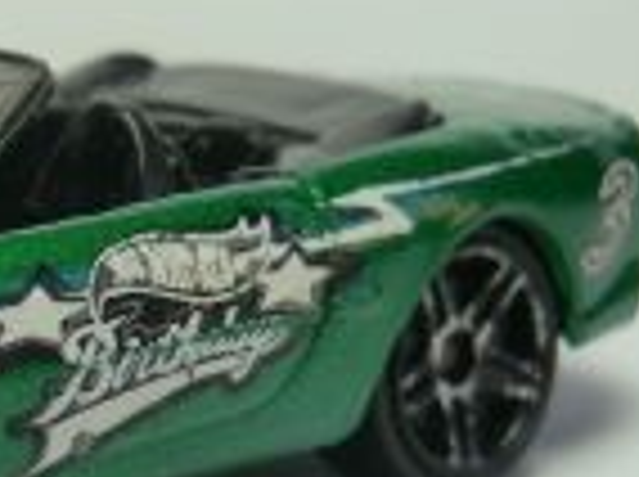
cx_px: -194
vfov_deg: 13.0
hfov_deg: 16.5
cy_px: 328
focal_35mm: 113
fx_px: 2082
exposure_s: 1/160
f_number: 3.8
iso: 64
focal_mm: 7.1
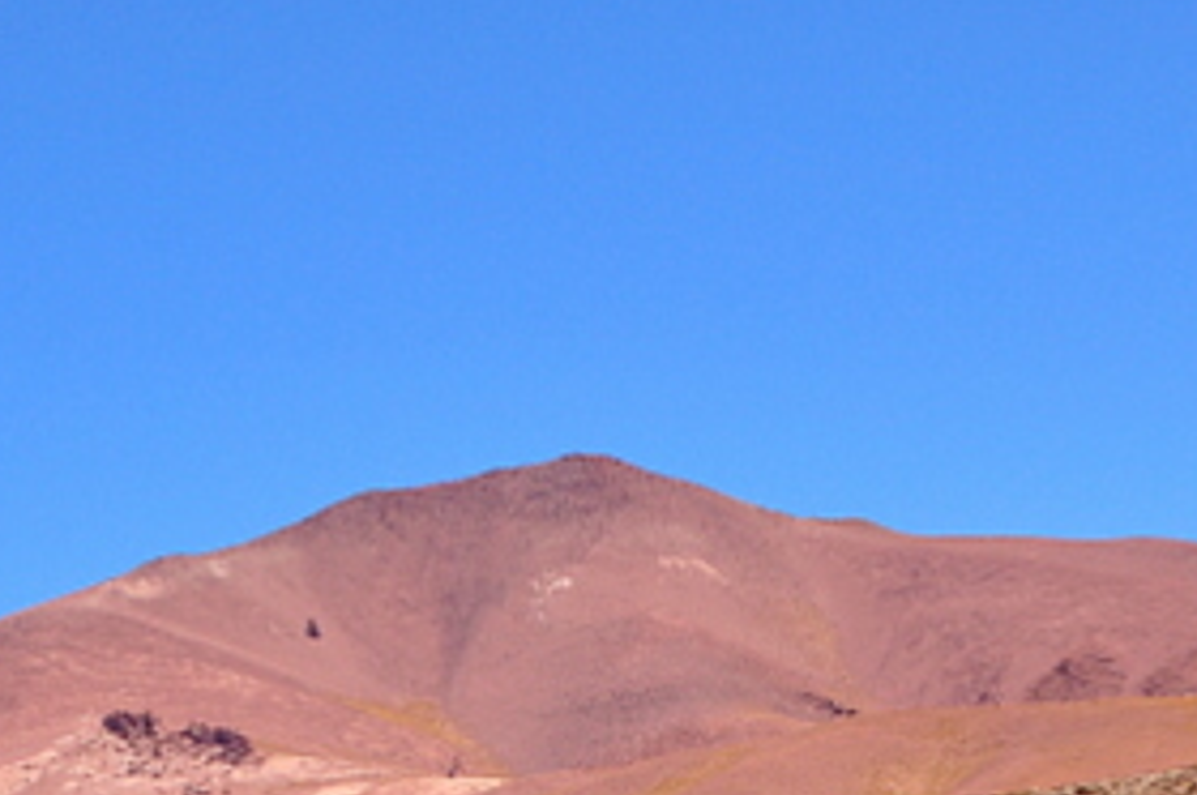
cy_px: 1060
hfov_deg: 6.9
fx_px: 9963
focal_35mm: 300
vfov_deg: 4.6
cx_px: 688
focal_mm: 70
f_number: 10
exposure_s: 1/320
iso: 200
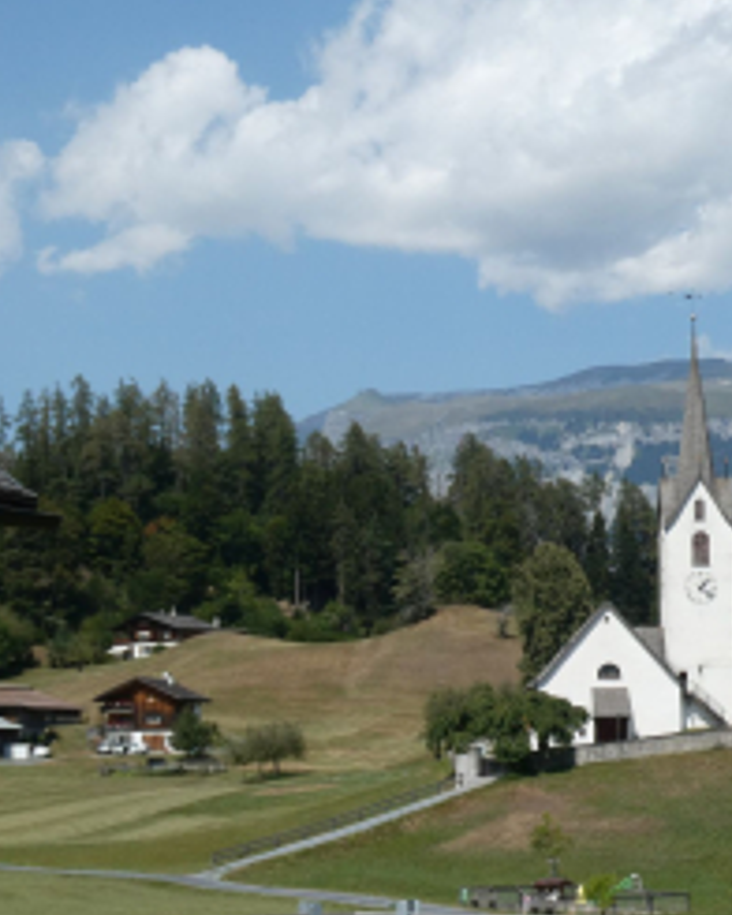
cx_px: 495
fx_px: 2302
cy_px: 590
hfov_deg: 18.0
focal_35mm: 85
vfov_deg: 22.4
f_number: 4.1
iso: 80
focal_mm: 9
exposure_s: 1/800
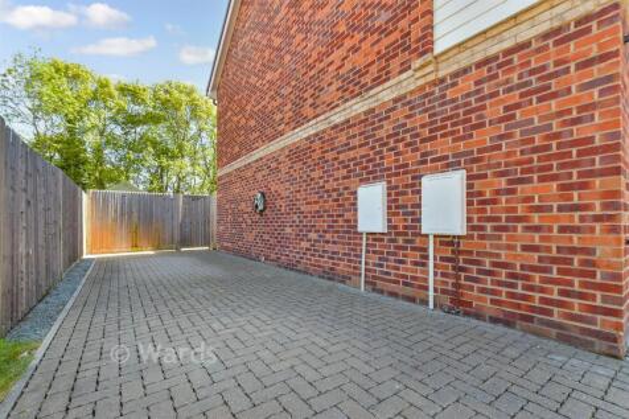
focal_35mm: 15
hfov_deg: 100.4
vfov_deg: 77.3
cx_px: 314
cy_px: 210
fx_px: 262
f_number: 8
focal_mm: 10
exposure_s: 1/60
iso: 160
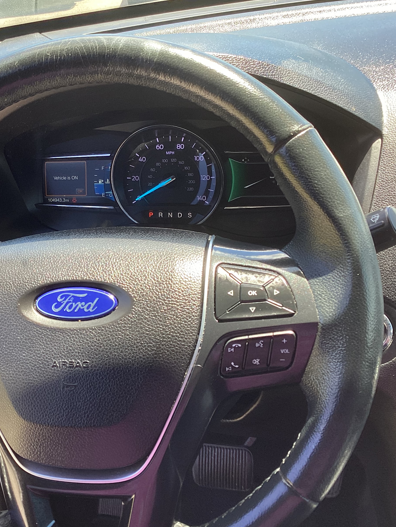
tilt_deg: -28.5
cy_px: 261
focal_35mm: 42
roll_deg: +8.2
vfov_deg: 44.8
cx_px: 118
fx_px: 641
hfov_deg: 33.9
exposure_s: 1/120
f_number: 2.4
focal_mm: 3.3
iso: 50
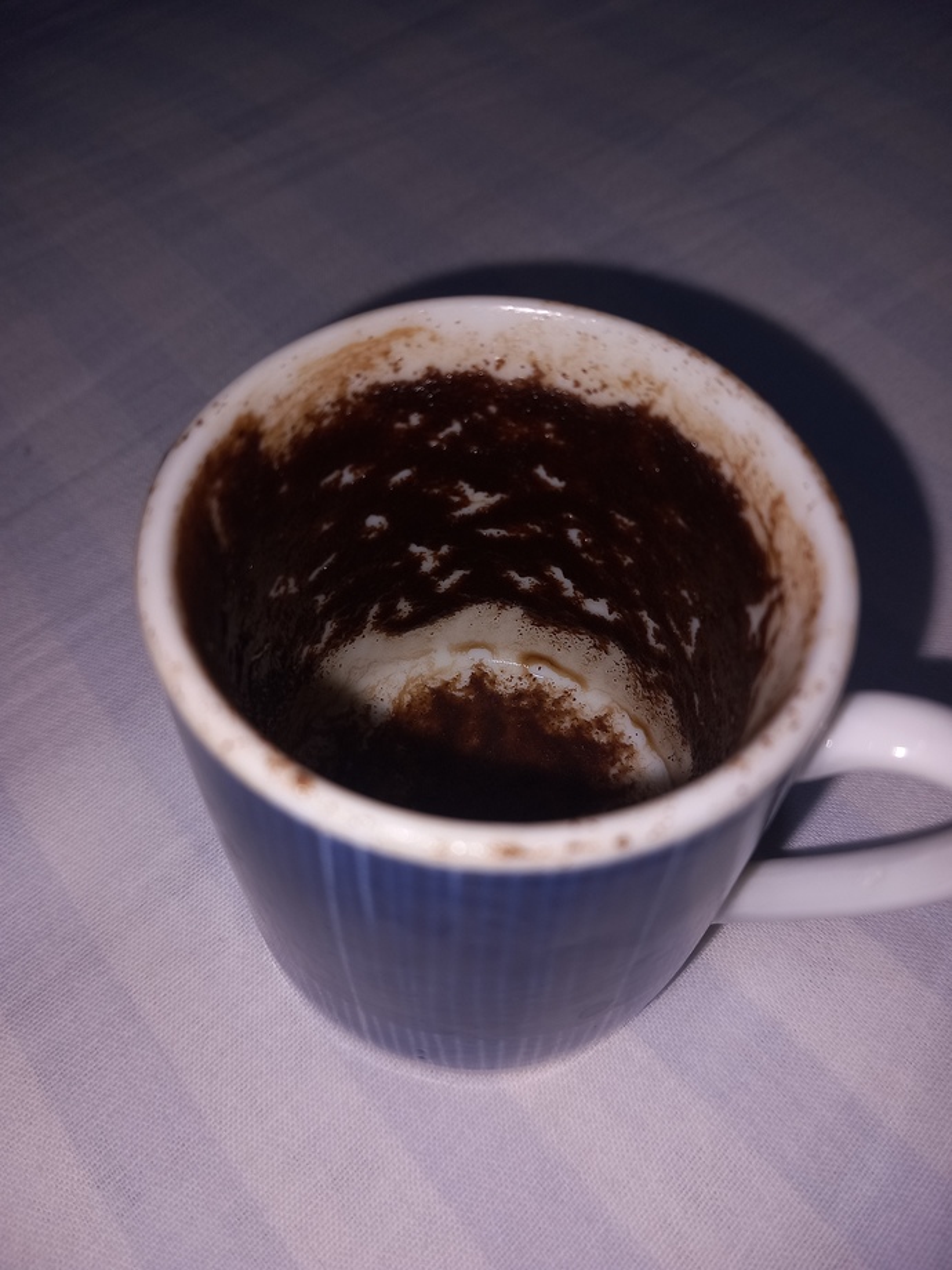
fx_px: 990
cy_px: 635
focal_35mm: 27
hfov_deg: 51.4
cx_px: 476
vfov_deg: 65.3
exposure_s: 1/130
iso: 20
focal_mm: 4
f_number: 1.8
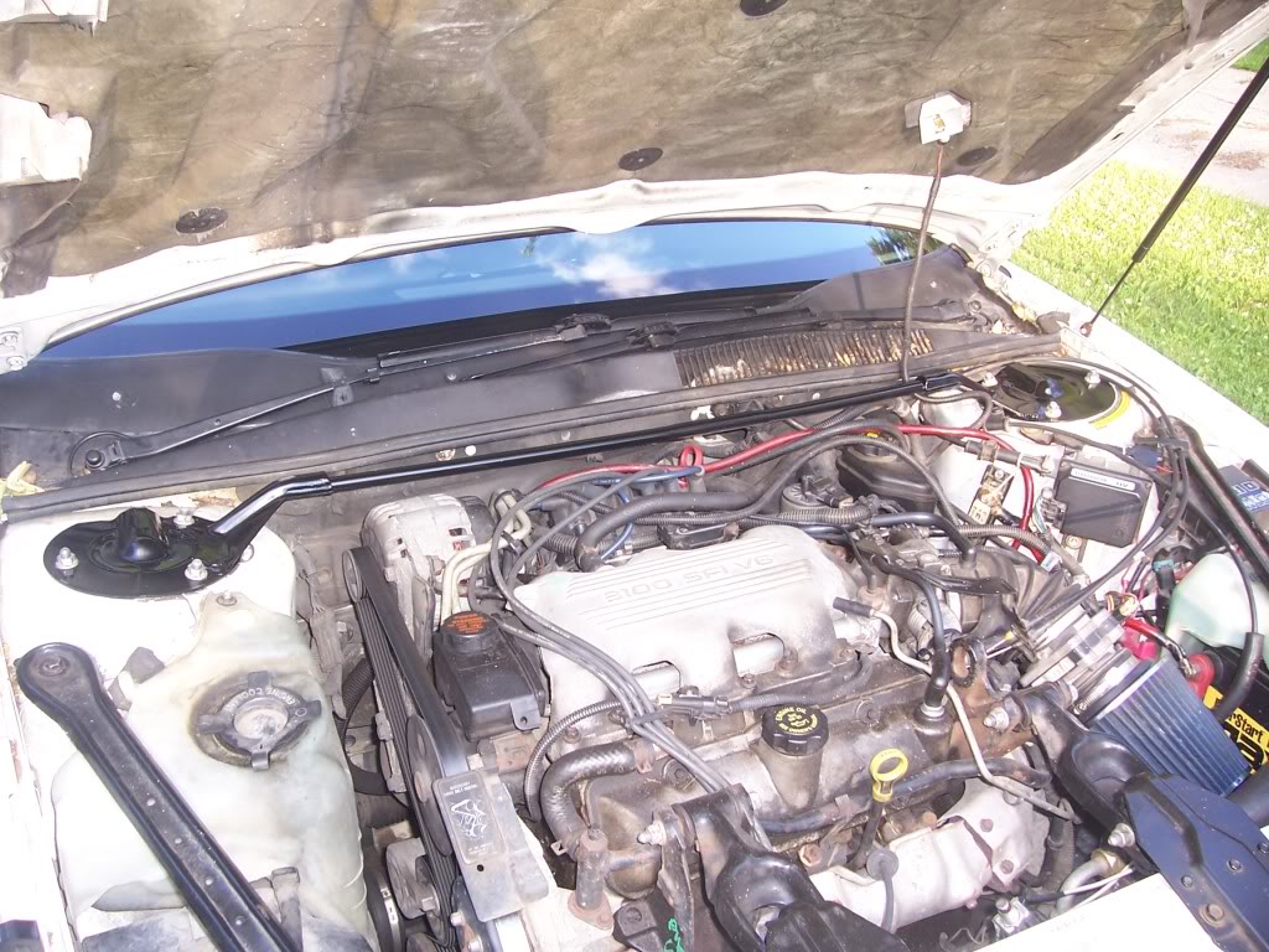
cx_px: 634
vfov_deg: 41.8
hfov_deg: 54.0
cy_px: 476
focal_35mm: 34
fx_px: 1246
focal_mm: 5.6
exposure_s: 1/60
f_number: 2.7
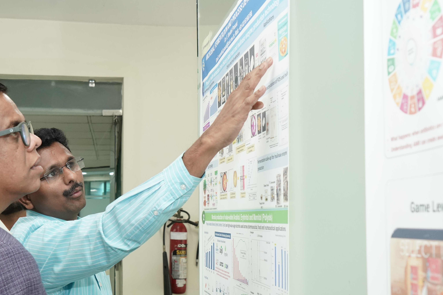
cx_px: 168
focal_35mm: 52
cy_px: 184
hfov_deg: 38.0
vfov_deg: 25.9
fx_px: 640
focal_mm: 35
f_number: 7.1
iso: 3200
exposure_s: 1/125
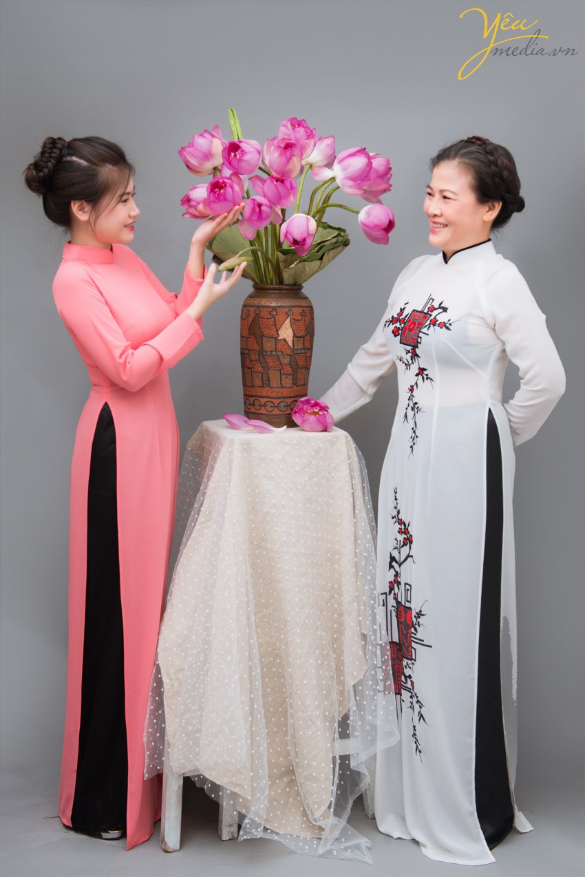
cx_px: 292
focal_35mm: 45
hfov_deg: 29.9
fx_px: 1096
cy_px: 438
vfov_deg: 43.6
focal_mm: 45
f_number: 5.6
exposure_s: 1/125
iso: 200
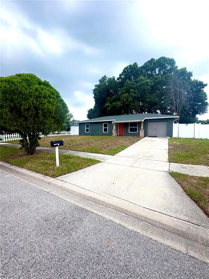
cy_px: 140
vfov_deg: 102.1
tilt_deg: -2.4
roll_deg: +0.3
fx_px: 113
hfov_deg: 85.7
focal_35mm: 14
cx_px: 104
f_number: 2.2
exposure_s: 1/694
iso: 40
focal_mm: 2.22
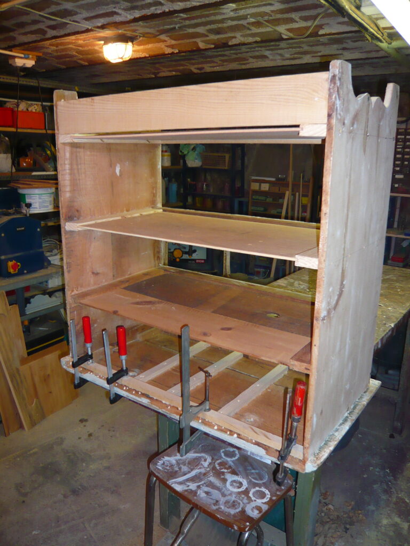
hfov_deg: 49.7
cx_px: 205
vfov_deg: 63.4
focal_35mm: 28
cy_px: 273
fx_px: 442
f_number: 2.8
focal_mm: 4.6
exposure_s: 1/30
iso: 200
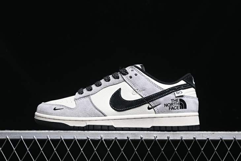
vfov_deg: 18.2
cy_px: 80
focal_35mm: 75
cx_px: 120
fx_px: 502
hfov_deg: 27.0
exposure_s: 1/60
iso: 160
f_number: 6.3
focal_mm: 50
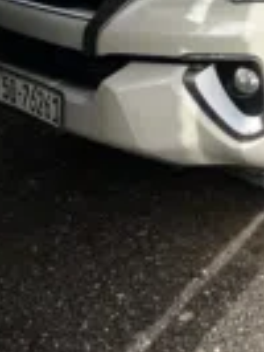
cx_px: 346
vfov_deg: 21.8
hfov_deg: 17.7
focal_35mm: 78
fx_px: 792
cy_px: -138
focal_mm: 5.7
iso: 50
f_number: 1.5
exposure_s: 1/4444
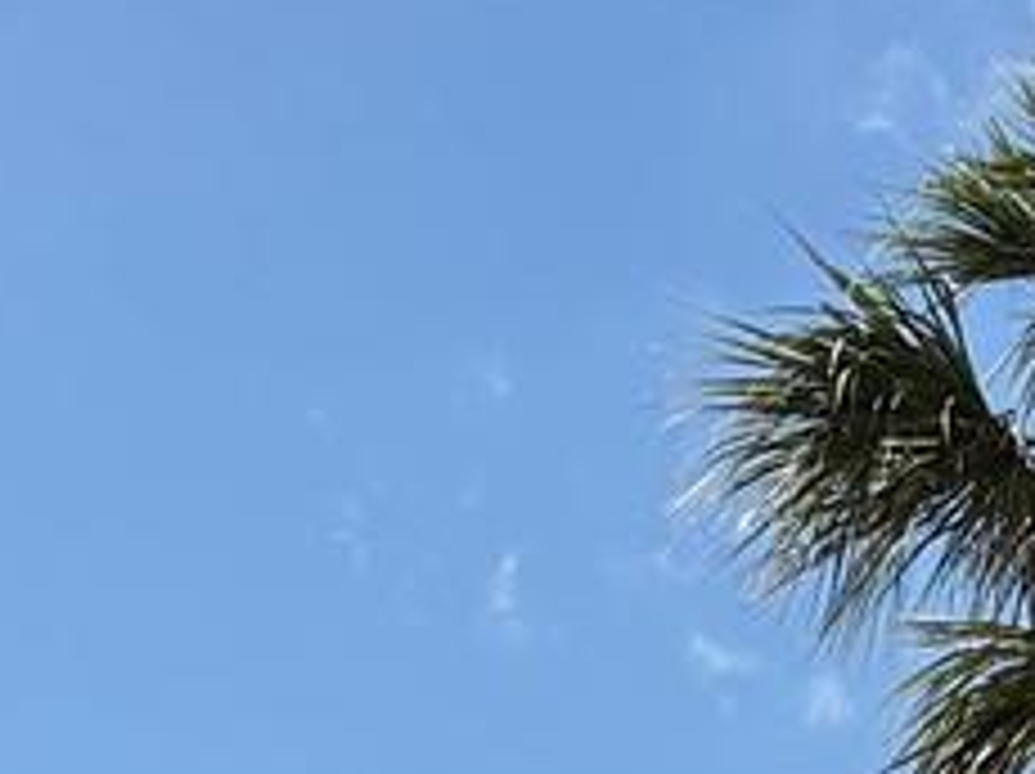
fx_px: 5406
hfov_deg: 10.7
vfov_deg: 7.3
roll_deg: -2.8
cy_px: 2318
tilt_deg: +3.1
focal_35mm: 181
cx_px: -234
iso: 50
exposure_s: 1/3623
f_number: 1.6
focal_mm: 5.96
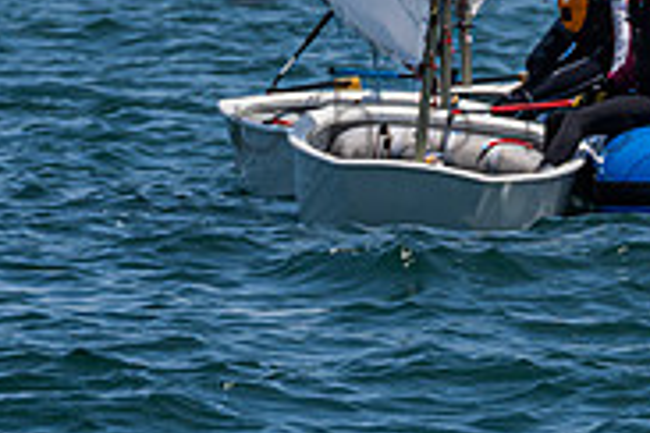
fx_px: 14353
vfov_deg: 1.7
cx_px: 759
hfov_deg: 2.6
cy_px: 29
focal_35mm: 795
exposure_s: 1/1600
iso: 250
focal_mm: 200
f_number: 8
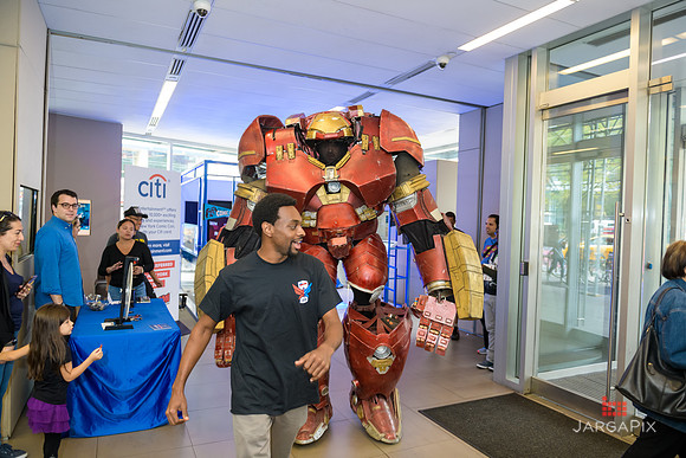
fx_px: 457
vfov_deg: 53.2
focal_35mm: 24
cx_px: 343
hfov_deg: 73.7
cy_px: 229
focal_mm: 24
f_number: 3.2
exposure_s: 1/125
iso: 800
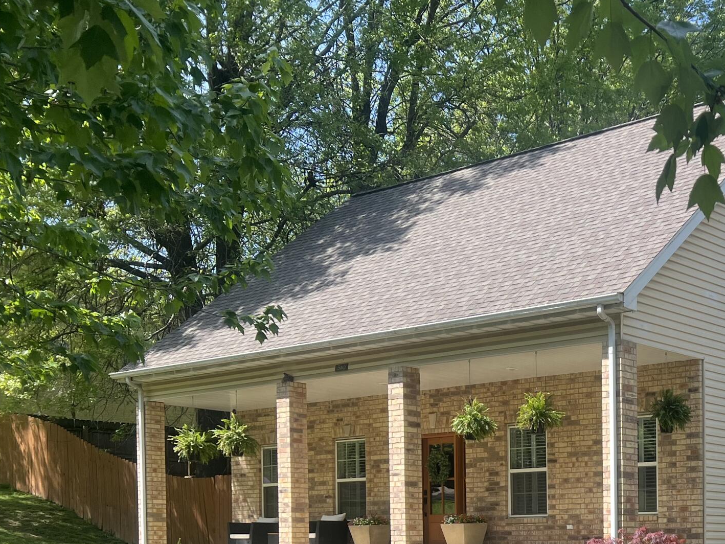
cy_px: 573
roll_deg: +0.5
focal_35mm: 55
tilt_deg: -1.1
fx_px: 1152
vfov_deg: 25.0
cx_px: 735
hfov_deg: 32.0
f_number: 1.5
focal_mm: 5.7
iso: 50
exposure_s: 1/1901
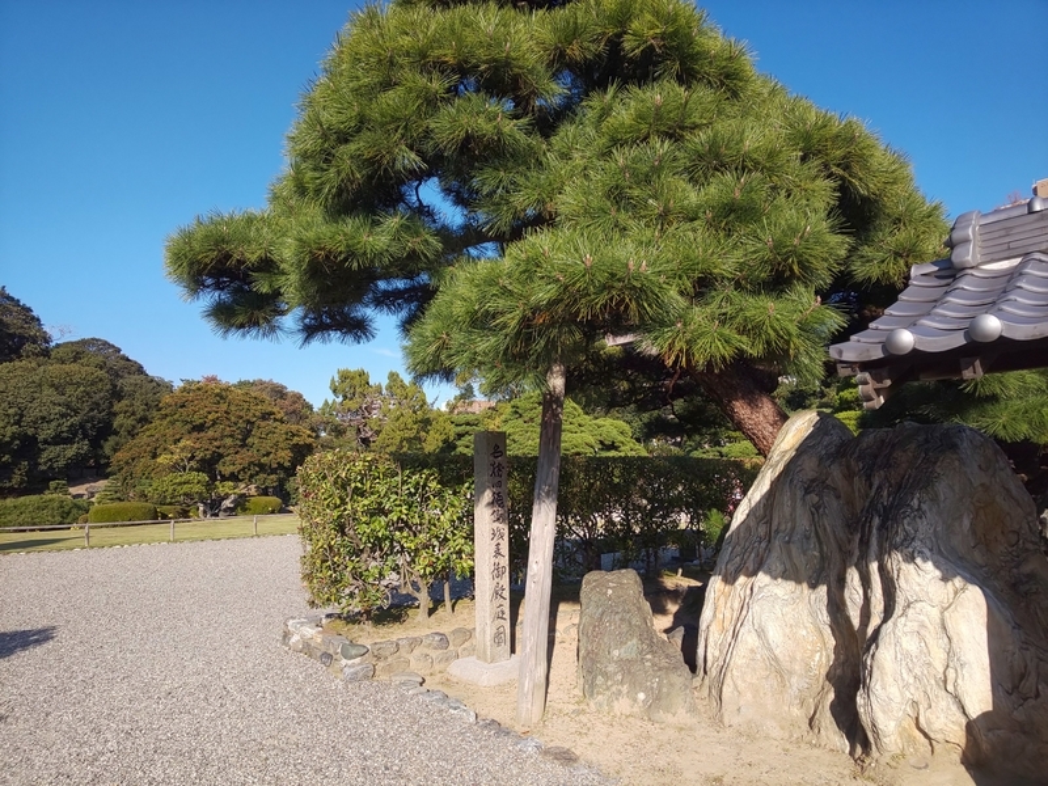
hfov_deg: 81.7
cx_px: 524
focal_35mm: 20
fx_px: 606
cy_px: 393
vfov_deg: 66.0
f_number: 1.94
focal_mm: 3.45
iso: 28
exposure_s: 1/739
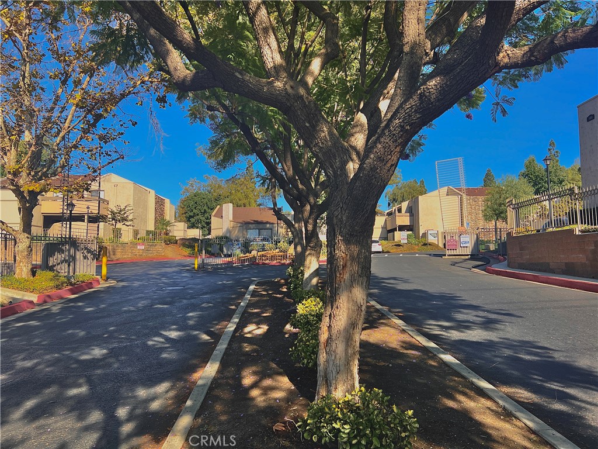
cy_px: 224
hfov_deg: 67.3
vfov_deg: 53.1
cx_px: 299
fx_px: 449
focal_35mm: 26
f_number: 1.5
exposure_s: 1/3165
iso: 50
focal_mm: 5.7
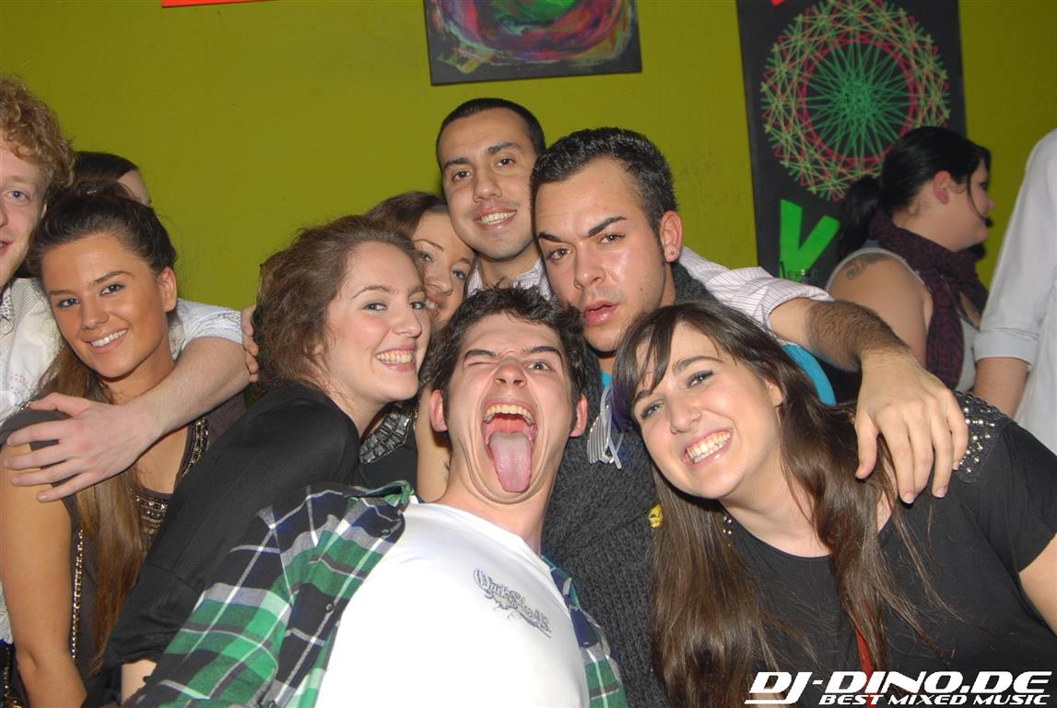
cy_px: 354
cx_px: 528
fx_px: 1058
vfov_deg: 37.0
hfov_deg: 53.1
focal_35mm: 36
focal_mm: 24
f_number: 5.6
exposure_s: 1/4
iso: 200
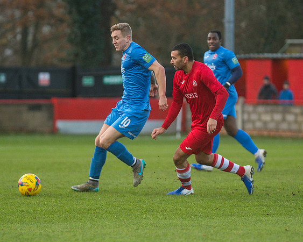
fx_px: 3202
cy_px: 113
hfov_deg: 5.4
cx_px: 152
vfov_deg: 4.3
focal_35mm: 357
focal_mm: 195
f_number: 2.8
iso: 2000
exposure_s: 1/2000
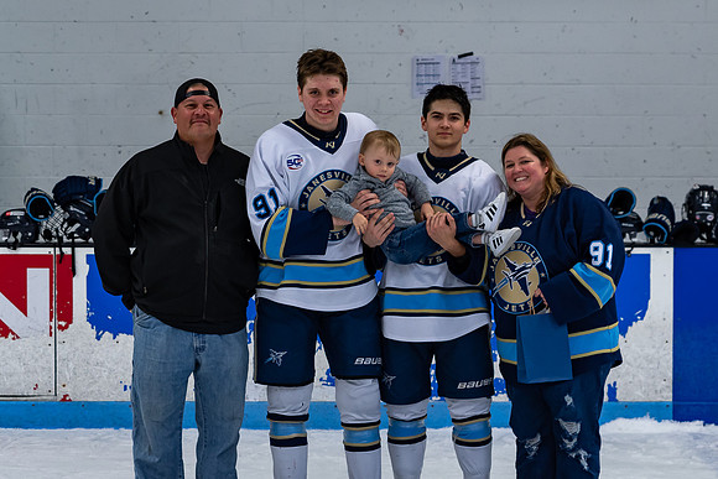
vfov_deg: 12.7
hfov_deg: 19.0
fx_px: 2149
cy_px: 247
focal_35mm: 108
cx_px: 342
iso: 400
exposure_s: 1/250
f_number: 4
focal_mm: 55
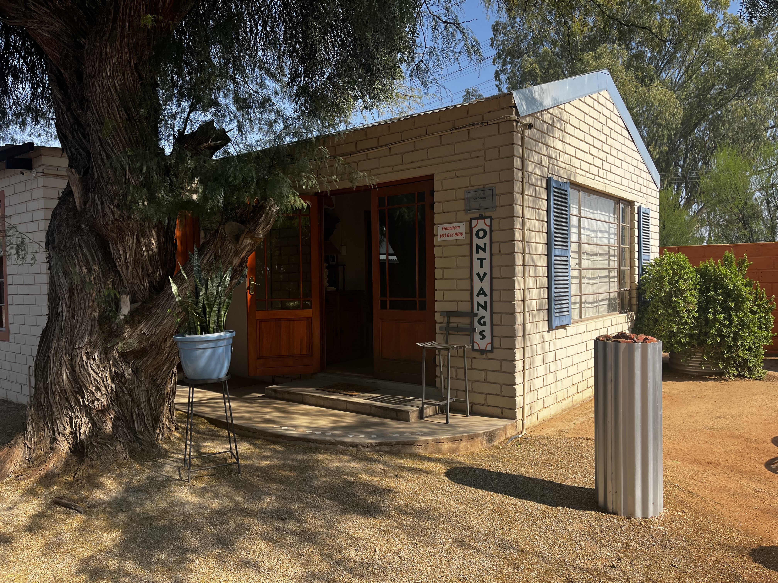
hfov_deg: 67.3
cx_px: 389
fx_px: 584
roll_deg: +0.3
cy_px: 292
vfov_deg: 53.1
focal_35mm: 26
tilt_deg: -2.6
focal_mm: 5.1
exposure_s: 1/1721
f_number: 1.6
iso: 50
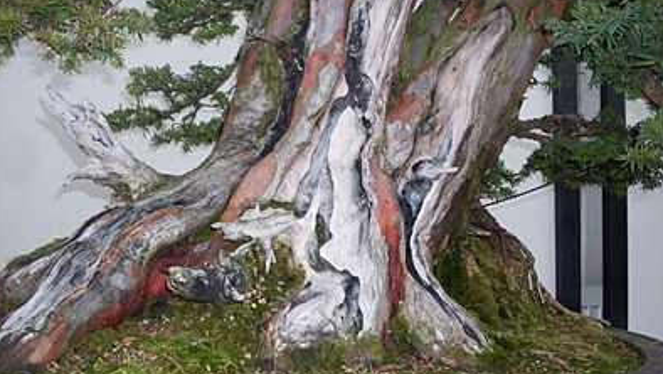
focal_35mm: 42
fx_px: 739
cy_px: 232
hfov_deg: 48.3
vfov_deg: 28.3
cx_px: 332
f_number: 2.8
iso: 100
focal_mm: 6.3
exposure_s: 1/45
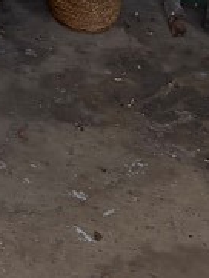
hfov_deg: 9.8
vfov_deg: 11.5
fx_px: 1094
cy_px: -421
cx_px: -266
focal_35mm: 136
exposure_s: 1/822
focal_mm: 6.76
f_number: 1.78
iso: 100
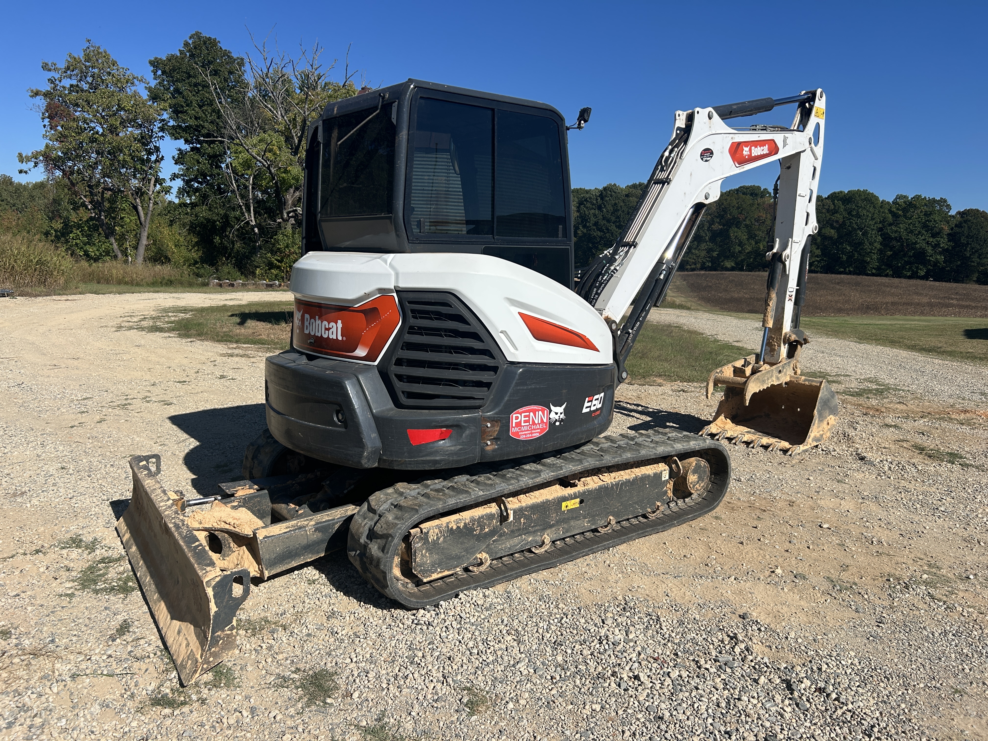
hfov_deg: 67.3
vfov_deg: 53.1
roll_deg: -2.2
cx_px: 494
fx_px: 742
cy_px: 370
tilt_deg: -9.6
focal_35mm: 26
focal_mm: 5.7
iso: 50
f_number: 1.5
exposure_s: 1/5882
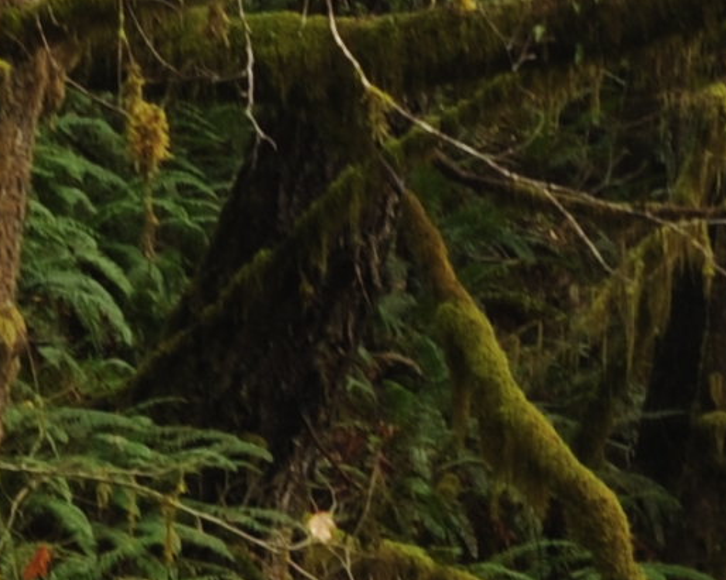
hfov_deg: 7.0
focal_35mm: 272
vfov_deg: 5.6
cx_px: 905
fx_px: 5843
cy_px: 900
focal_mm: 35
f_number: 4.5
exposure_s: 1/50
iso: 200
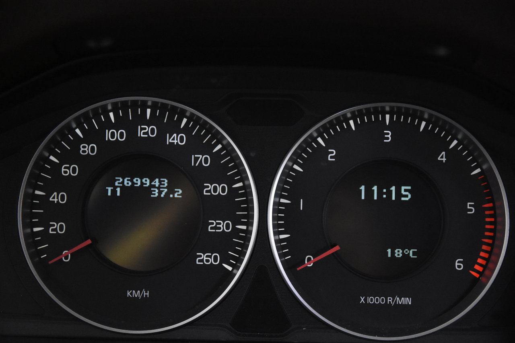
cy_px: 172
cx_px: 258
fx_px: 1073
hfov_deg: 27.0
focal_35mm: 75
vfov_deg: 18.2
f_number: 3.8
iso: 5600
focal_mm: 50
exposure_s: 1/80
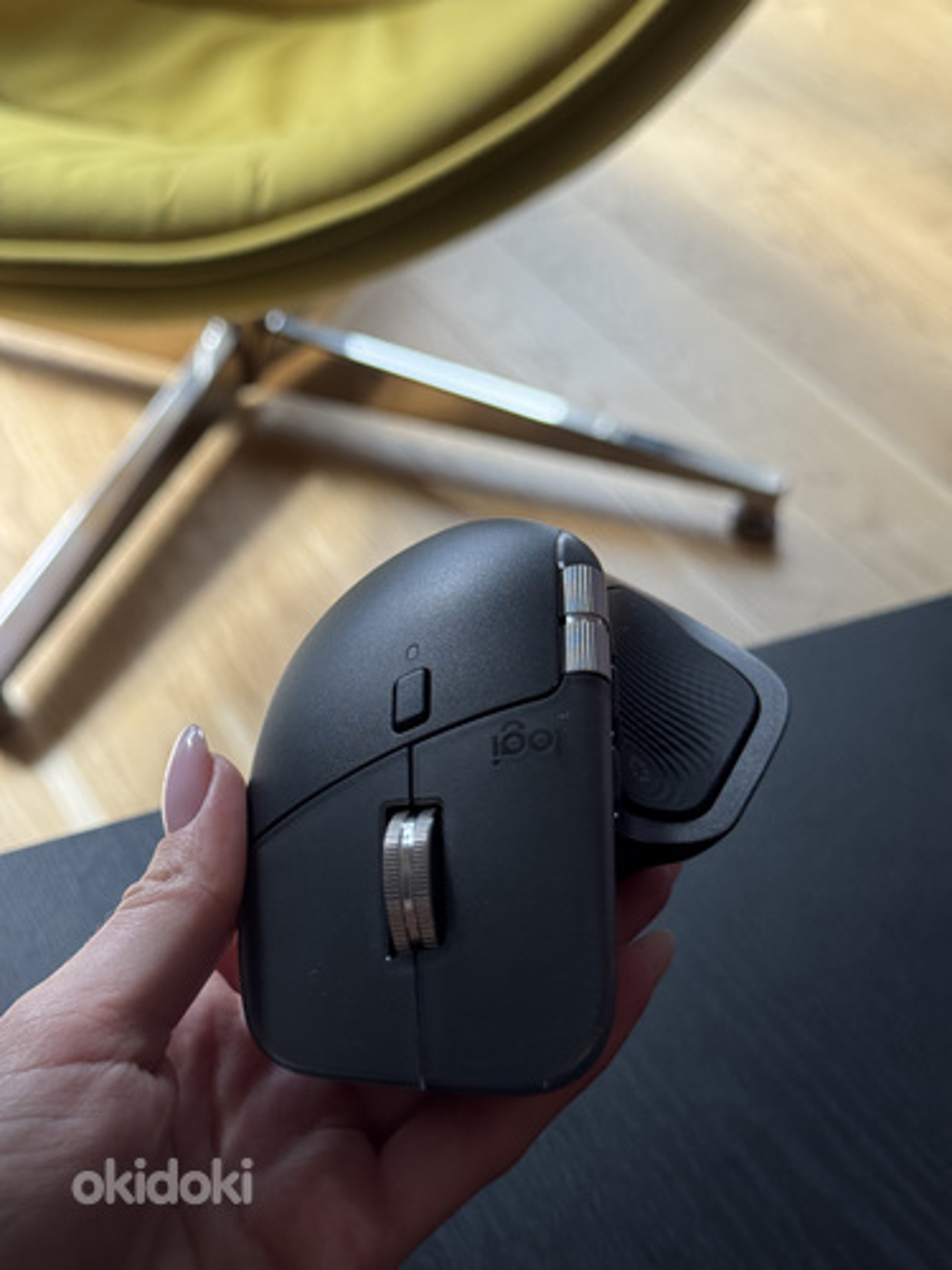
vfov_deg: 39.7
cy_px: 635
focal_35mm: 48
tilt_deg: -38.2
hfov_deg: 30.3
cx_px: 476
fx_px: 1760
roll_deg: -7.1
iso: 80
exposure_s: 1/121
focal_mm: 6.76
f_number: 1.78
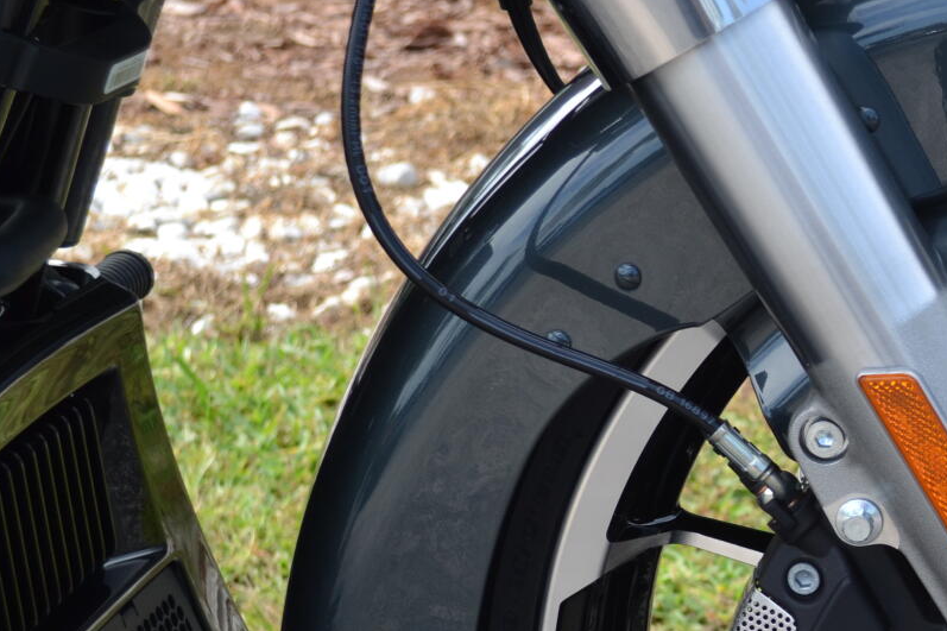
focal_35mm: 128
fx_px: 3366
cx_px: 1180
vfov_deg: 10.6
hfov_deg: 15.4
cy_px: 609
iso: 100
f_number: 5.6
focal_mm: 34
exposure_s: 1/125
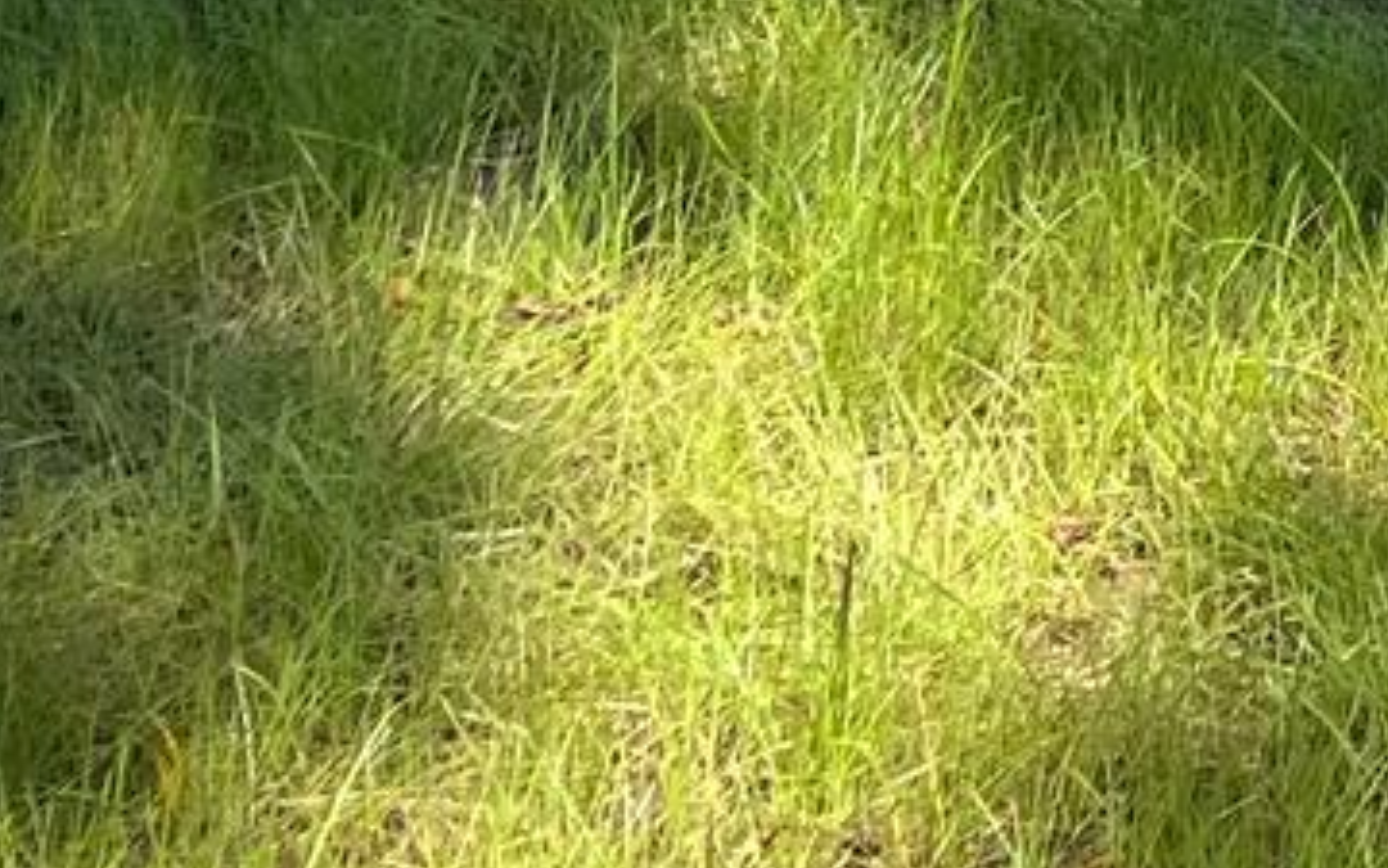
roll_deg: -3.4
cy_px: -1805
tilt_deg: -5.6
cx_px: 2441
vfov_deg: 7.3
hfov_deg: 12.3
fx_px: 5939
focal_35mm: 157
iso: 50
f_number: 1.6
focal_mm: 5.1
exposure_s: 1/2309
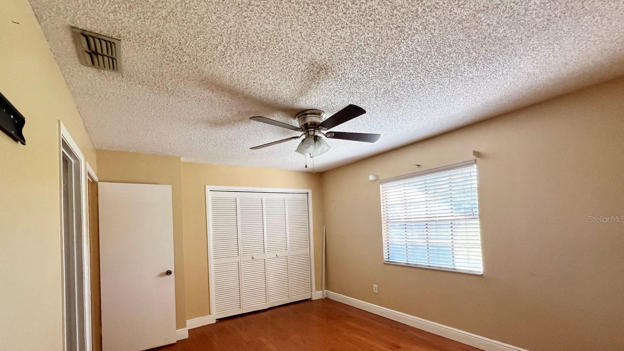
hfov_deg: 102.9
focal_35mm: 15
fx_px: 248
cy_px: 219
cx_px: 297
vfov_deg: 69.4
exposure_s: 1/99
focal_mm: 1.57
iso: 200
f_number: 1.8
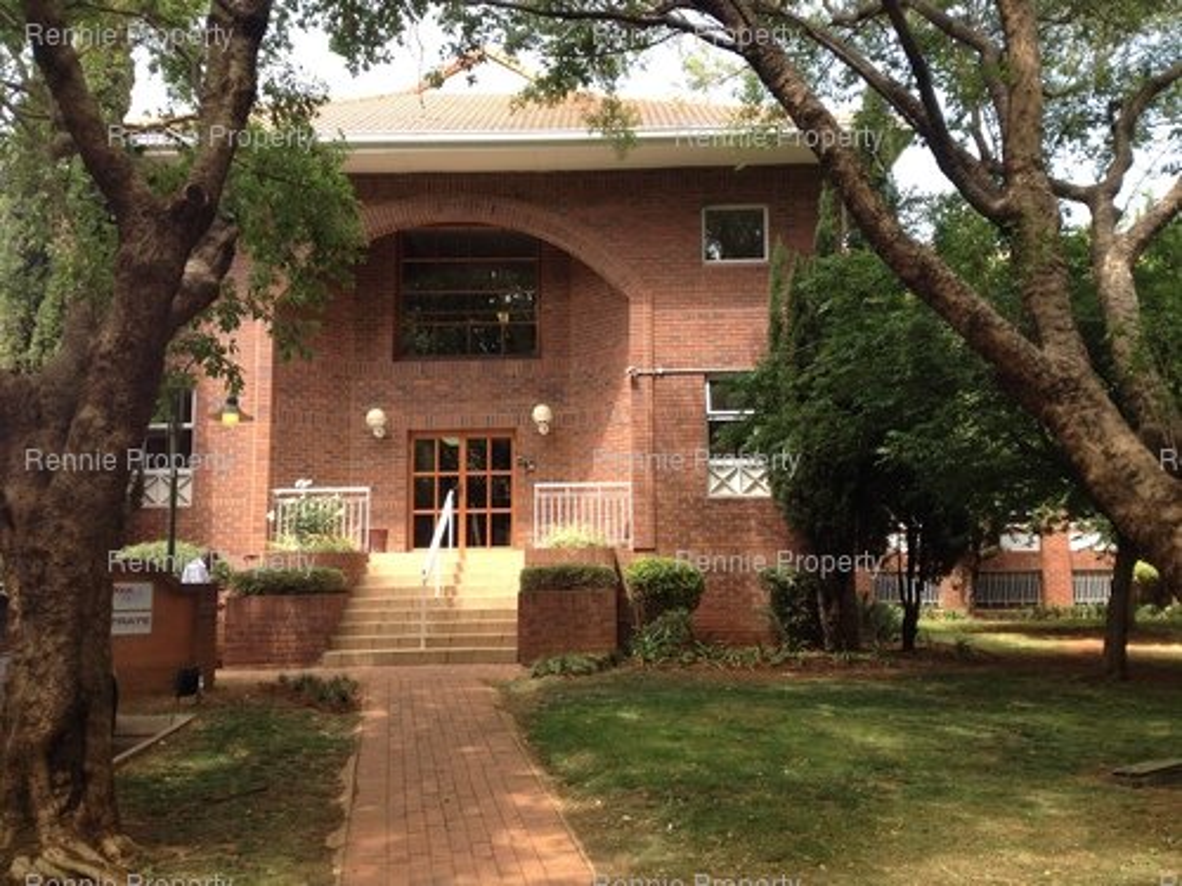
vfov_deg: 40.7
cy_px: 443
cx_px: 591
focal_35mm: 35
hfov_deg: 52.6
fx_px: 1195
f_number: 2.4
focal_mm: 4.28
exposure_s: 1/223
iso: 50
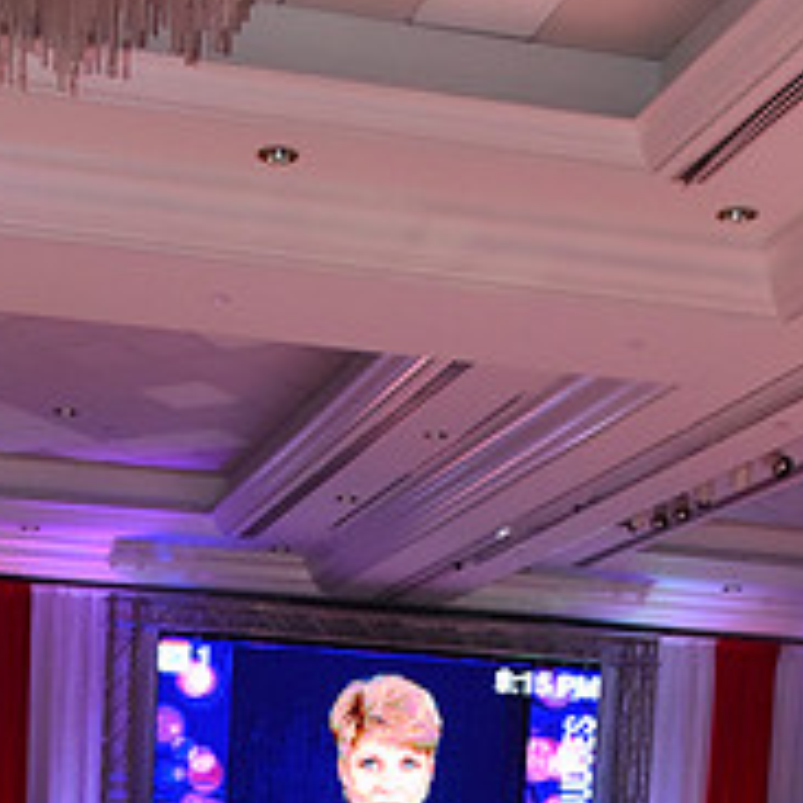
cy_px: 1237
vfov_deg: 17.8
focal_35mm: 86
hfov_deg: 20.1
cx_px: 222
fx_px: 2257
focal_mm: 32
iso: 2500
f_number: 7.1
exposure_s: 1/320
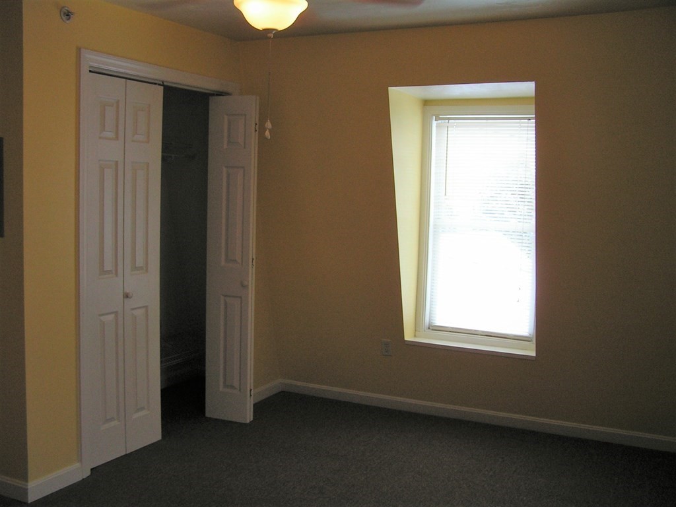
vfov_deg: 37.7
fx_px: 742
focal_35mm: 38
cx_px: 338
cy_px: 254
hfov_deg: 49.0
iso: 80
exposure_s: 1/50
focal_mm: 6.3
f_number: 2.8
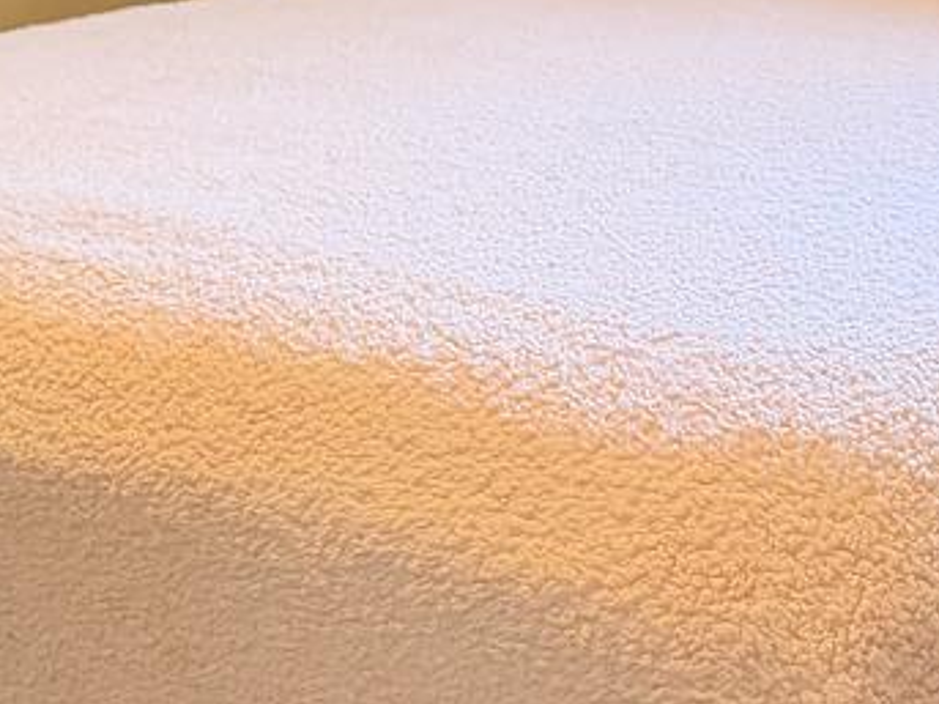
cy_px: 21
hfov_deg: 18.6
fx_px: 2847
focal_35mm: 105
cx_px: 668
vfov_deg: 13.9
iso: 400
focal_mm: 6.76
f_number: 1.78
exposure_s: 1/60
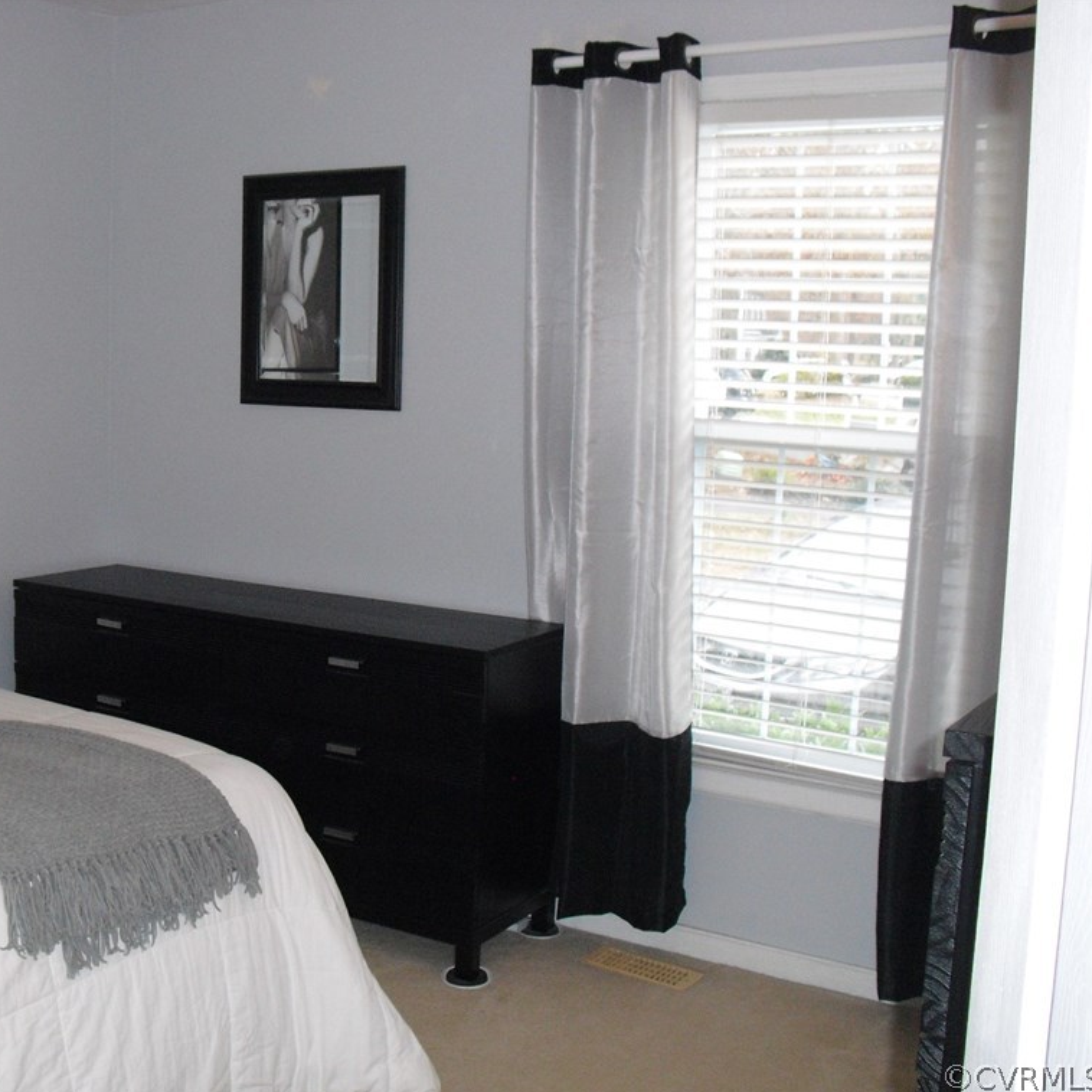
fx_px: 1535
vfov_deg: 39.2
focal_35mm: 43
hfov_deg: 38.8
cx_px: 372
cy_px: 547
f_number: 3.1
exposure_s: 1/60
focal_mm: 6.3
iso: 400
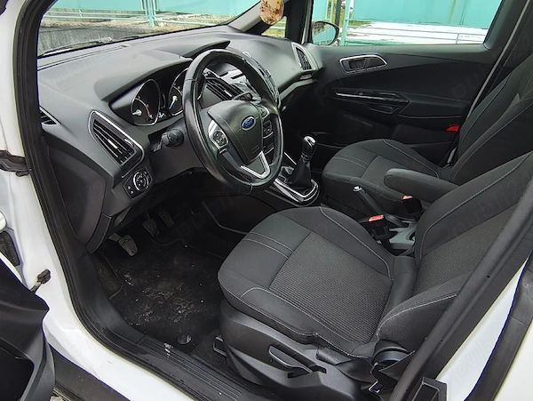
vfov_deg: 58.9
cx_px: 266
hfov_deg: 73.9
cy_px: 200
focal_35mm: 23
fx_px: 354
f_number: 2.2
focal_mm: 1.65
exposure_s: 1/101
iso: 100
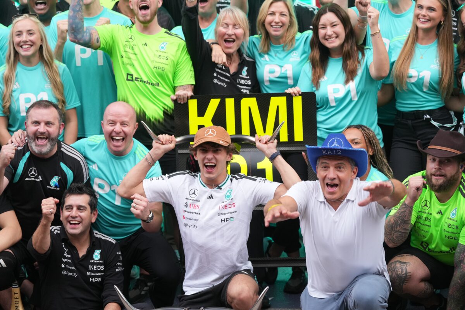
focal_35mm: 100
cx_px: 232
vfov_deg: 13.7
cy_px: 155
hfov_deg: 20.4
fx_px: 1292
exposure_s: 1/1250
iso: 1600
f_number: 2.8
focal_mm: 100
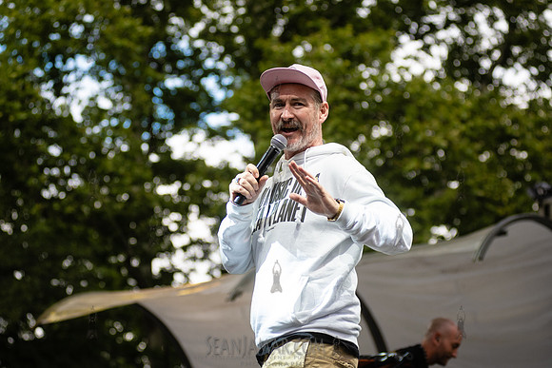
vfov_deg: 14.1
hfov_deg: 21.1
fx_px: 1484
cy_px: 194
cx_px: 281
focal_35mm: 97
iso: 500
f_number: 3.5
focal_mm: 80
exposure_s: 1/2000
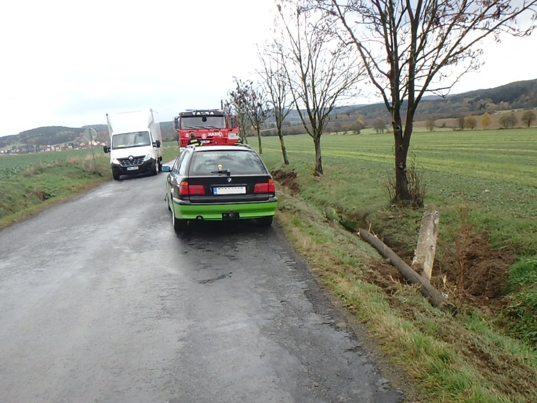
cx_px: 268
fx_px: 326
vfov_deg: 63.4
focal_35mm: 21
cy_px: 202
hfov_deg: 79.0
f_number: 3.5
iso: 125
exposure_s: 1/250
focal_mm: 3.7
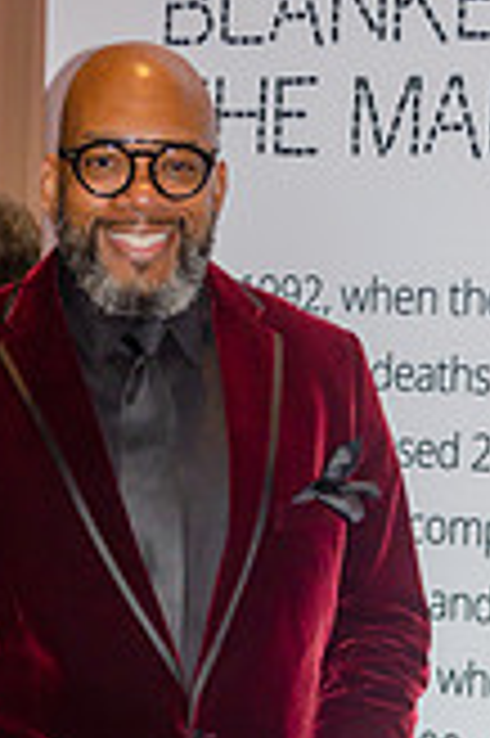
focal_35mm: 144
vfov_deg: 14.0
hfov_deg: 9.5
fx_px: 2946
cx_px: 423
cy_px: 770
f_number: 5
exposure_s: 1/60
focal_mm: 35
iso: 640
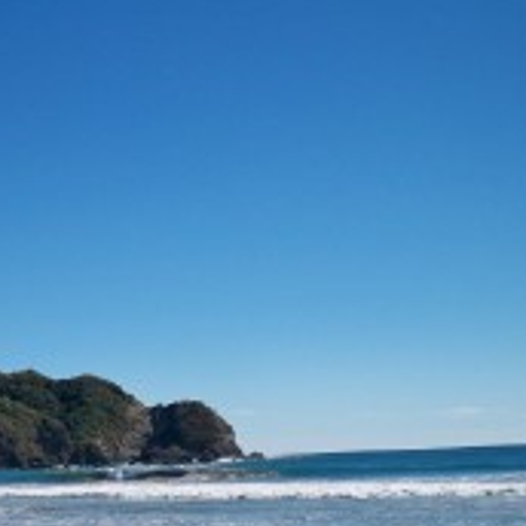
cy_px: 391
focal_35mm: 72
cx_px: 9
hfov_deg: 23.1
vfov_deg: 23.8
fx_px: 1238
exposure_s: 1/640
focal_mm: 6.3
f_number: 4.7
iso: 64
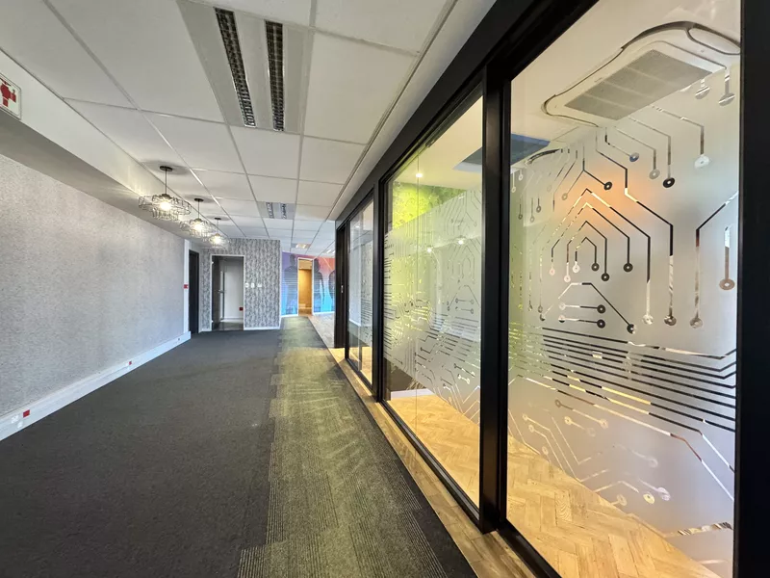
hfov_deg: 102.1
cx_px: 385
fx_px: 311
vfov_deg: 85.7
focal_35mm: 14
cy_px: 289
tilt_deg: -0.6
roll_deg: -0.6
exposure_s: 1/50
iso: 400
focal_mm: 2.22
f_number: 2.2
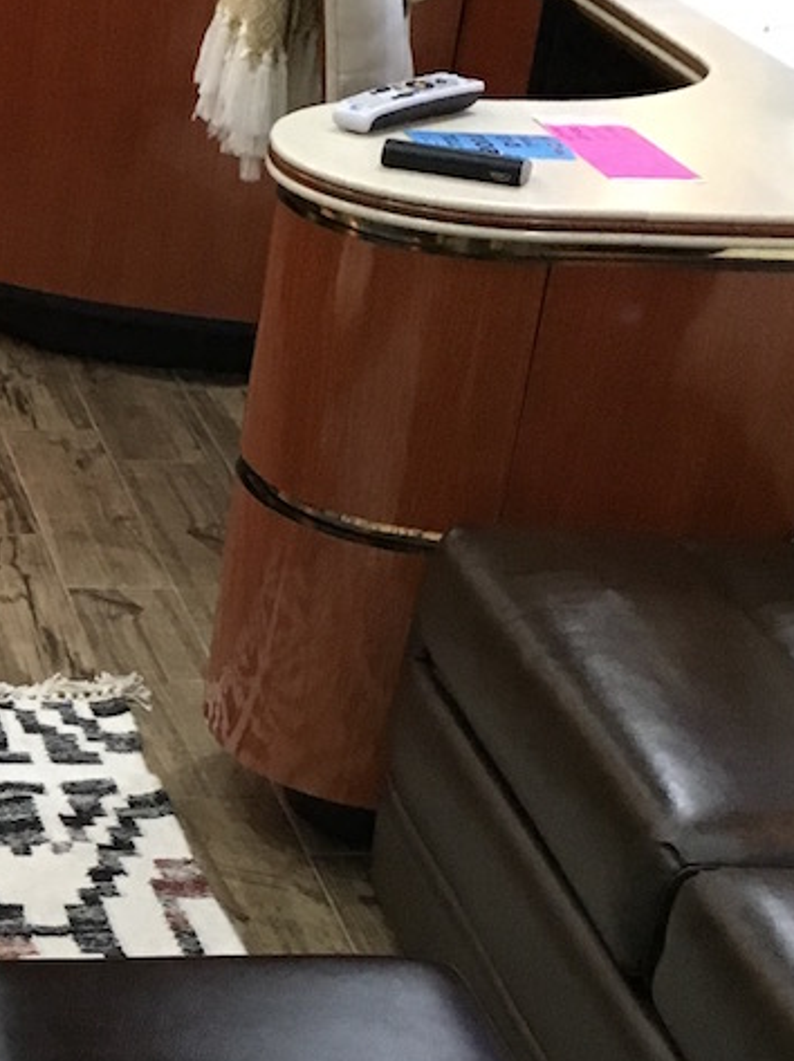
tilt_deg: -26.9
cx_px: -301
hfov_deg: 15.4
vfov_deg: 21.6
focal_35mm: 90
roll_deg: -0.8
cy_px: 757
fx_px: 2756
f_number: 2.2
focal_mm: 4.15
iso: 200
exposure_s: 1/20
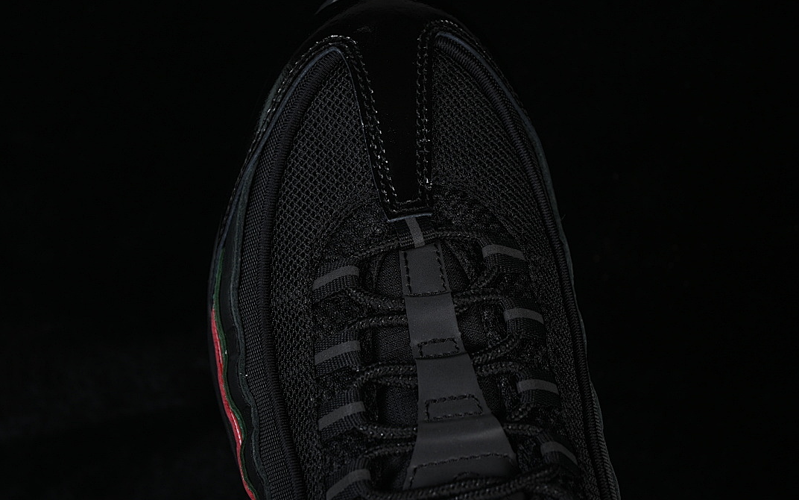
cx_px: 402
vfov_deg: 16.9
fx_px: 1677
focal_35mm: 77
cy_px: 238
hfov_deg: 26.8
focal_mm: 50
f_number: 6.3
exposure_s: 1/50
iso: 160
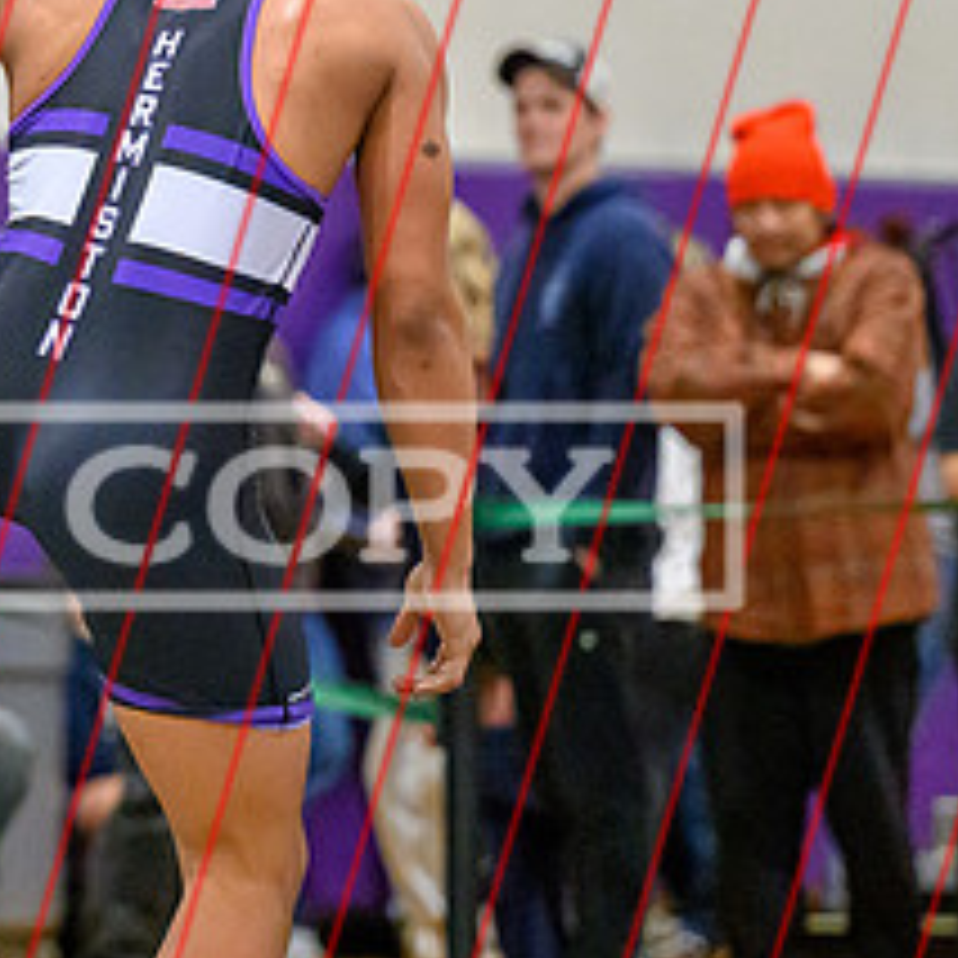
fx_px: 9268
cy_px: 316
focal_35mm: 296
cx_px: -220
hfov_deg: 5.9
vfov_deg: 5.9
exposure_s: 1/800
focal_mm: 102
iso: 11400
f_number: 2.8
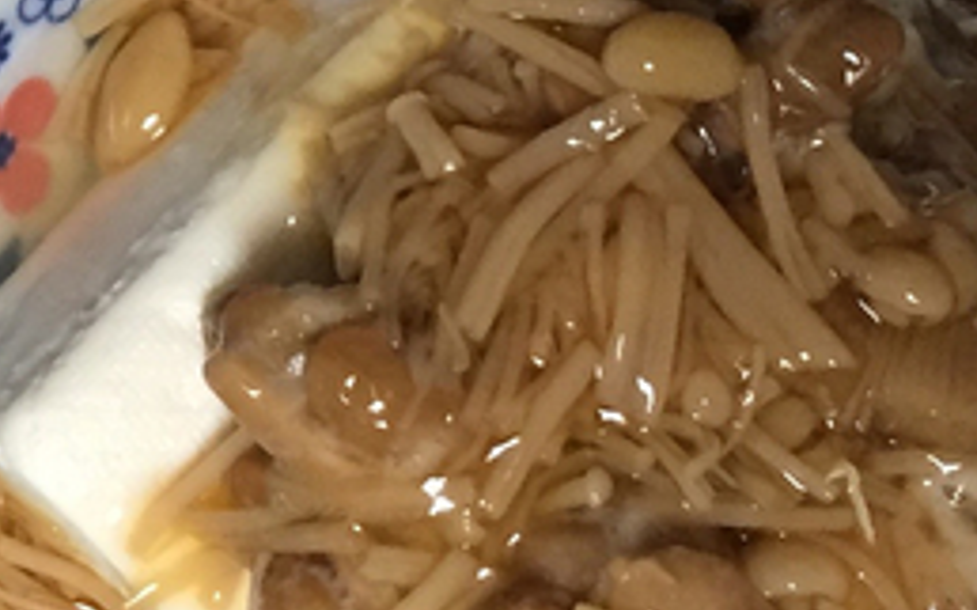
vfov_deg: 9.0
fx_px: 3806
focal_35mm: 143
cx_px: -507
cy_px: -155
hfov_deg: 13.7
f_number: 2.2
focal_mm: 4.15
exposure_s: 1/30
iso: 160
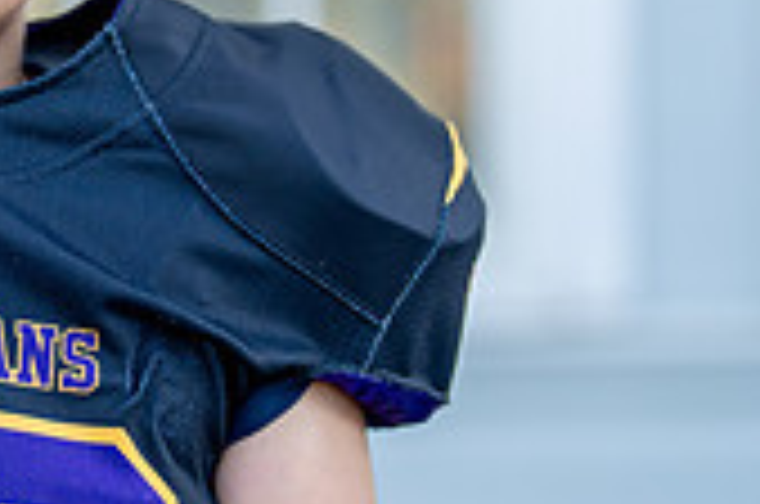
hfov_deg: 10.7
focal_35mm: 190
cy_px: 143
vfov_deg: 7.2
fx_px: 4004
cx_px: -85
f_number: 1.2
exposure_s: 1/1250
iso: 100
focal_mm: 50
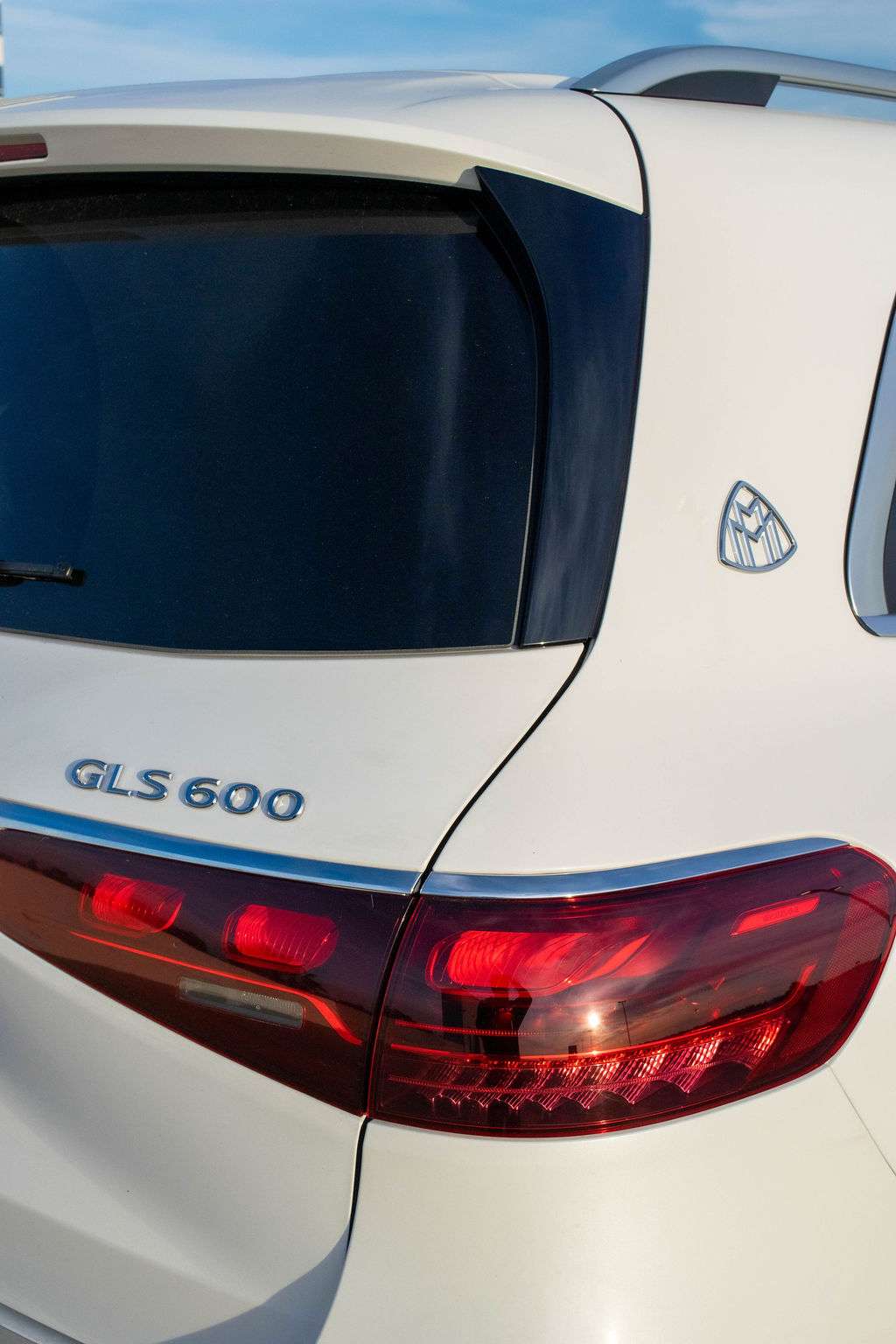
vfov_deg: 42.3
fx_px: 1736
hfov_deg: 28.9
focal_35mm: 46
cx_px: 448
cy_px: 672
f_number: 8
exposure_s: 1/2000
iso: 400
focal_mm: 31
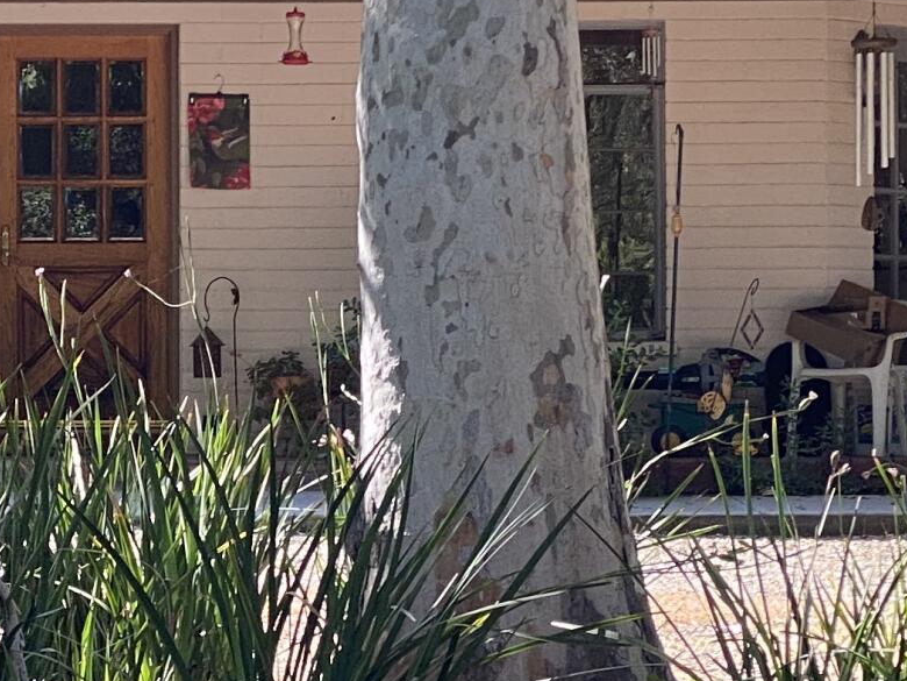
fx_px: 5240
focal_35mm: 200
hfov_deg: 9.9
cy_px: 457
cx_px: 114
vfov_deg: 7.4
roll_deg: +0.2
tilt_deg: +0.8
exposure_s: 1/163
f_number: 2
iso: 20
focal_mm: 6
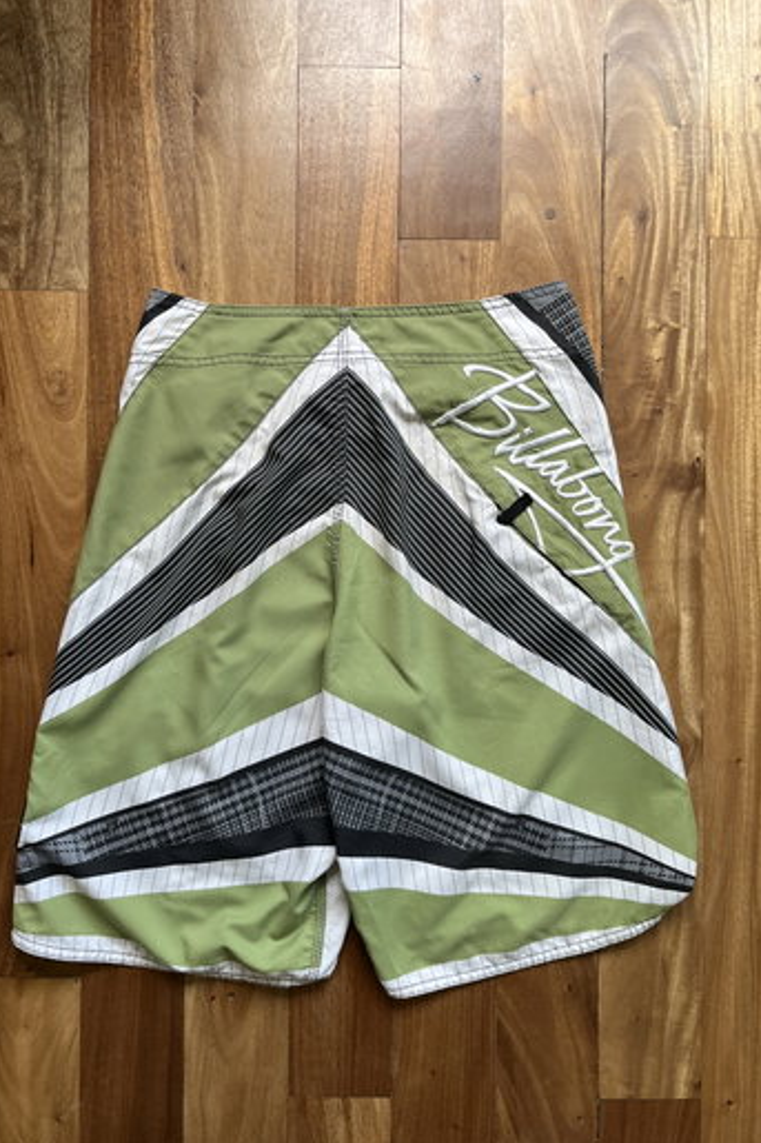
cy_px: 589
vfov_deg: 65.5
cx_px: 357
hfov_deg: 46.3
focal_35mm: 28
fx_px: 888
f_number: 1.6
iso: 80
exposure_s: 1/121
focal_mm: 5.1
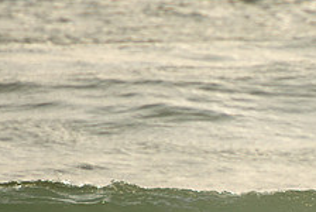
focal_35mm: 1551
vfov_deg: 0.9
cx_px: 315
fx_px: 13632
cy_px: 242
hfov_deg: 1.3
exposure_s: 1/1000
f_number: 5.6
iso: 200
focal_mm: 400
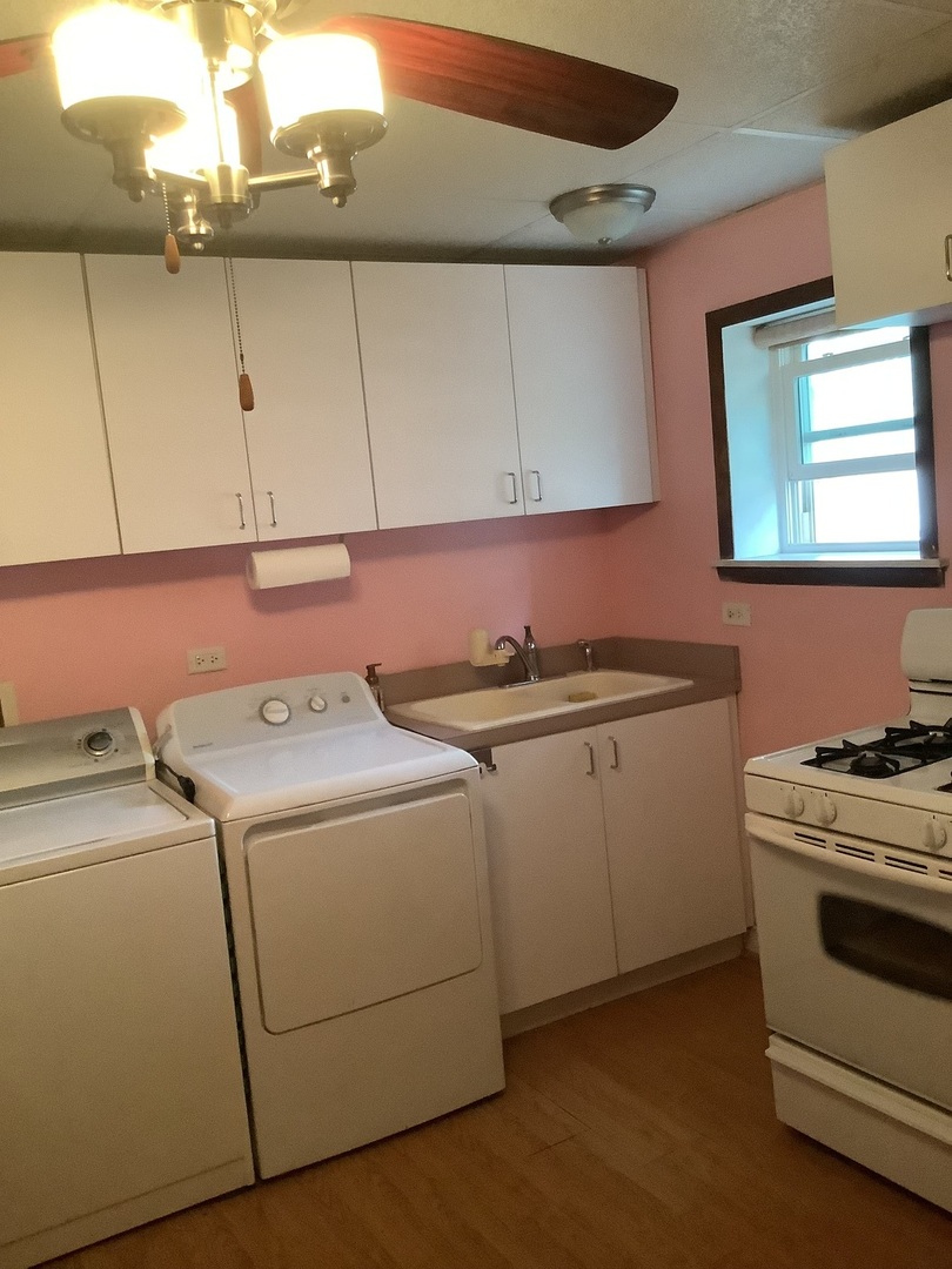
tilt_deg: -7.3
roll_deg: +6.2
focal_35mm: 31
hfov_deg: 45.4
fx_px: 1137
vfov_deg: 58.4
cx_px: 476
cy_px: 634
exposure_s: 1/30
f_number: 2.4
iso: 500
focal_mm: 3.3
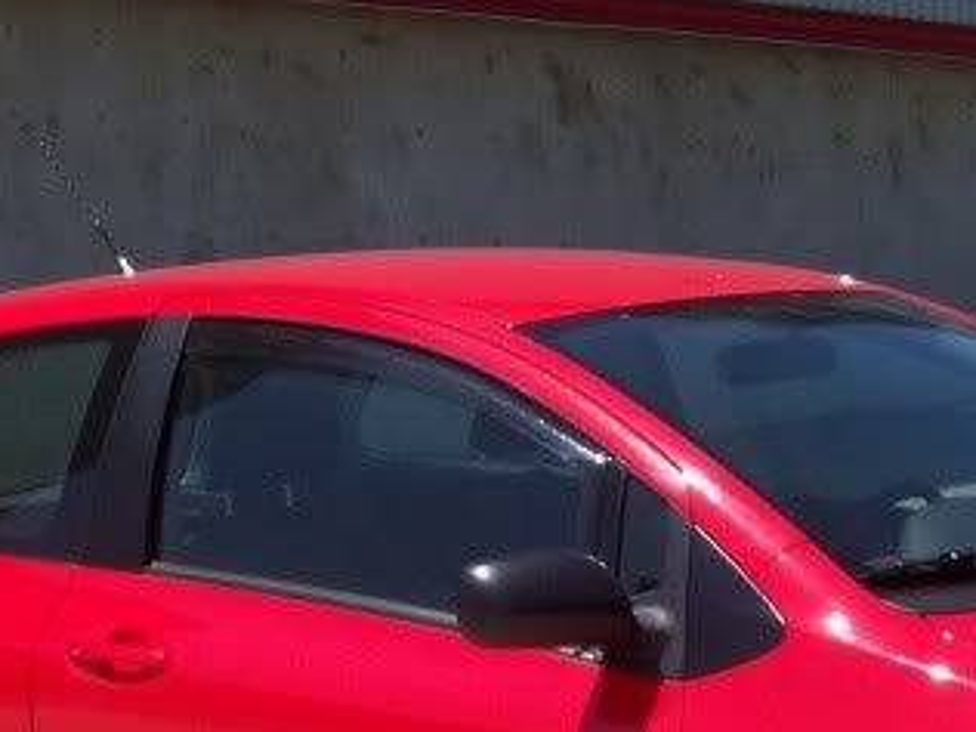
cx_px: 658
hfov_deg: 14.7
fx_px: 3778
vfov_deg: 11.0
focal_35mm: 134
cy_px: 729
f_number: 6.1
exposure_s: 1/386
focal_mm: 8.7
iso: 80
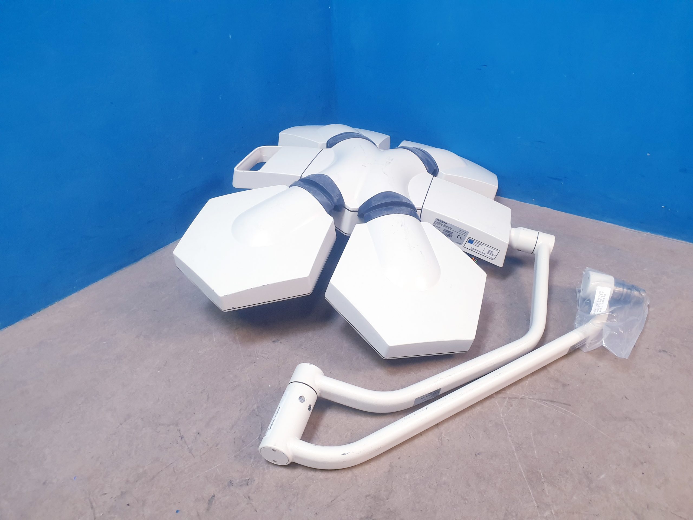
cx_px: 346
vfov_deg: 53.1
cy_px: 260
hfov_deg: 67.3
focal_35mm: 26
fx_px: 521
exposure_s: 1/50
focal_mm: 4.3
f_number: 2.4
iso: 250
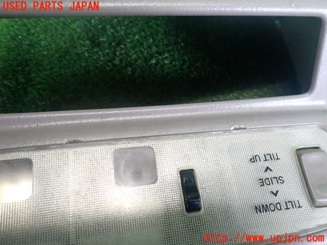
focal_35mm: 30
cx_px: 164
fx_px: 283
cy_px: 122
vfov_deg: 46.8
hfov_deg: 60.0
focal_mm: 5.4
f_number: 2.3
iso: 400
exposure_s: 1/40
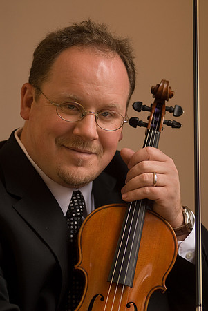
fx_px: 1621
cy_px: 156
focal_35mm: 188
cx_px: 104
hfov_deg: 7.3
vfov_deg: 11.0
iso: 320
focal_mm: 125
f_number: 2.8
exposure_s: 1/60
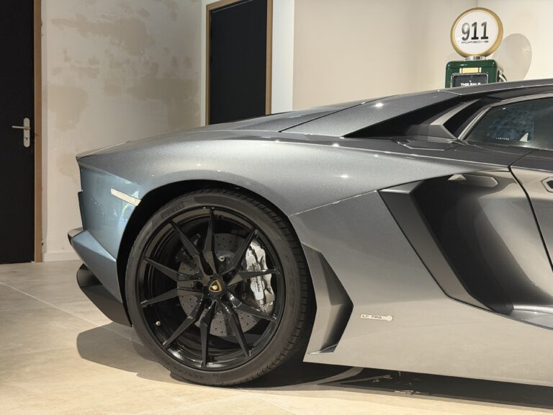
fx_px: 767
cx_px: 276
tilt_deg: -3.4
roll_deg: -1.4
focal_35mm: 48
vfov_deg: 30.3
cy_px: 208
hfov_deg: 39.7
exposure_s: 1/40
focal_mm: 6.76
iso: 500
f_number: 1.78
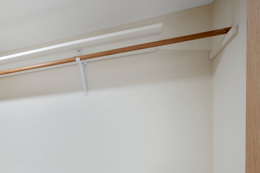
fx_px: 245
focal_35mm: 34
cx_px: -9
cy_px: 157
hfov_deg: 45.5
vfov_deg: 36.3
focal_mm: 16
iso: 400
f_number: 7.1
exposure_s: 1/5
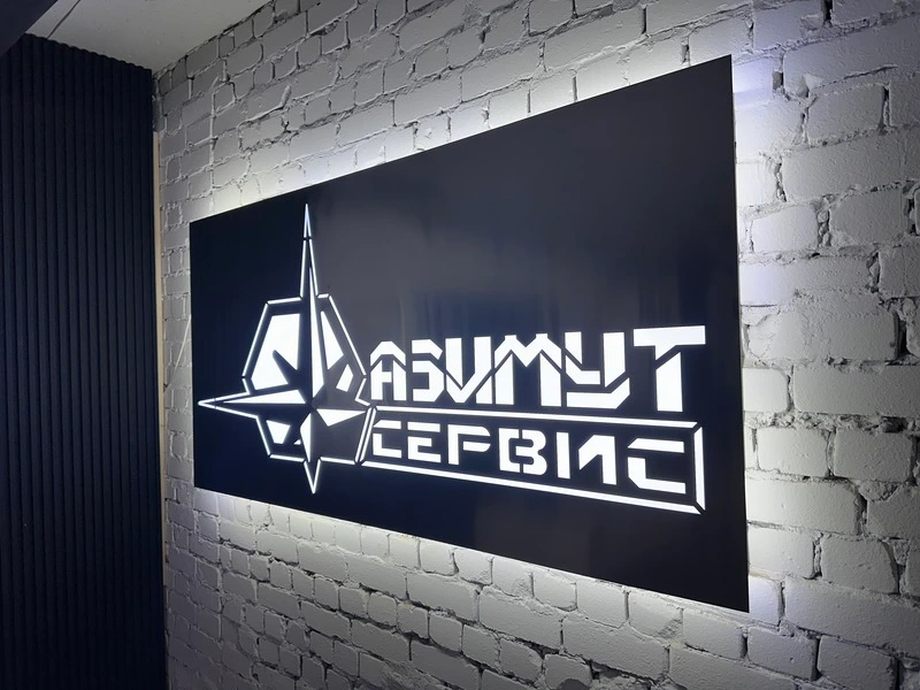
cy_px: 345
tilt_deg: +0.2
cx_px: 460
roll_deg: +1.5
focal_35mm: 24
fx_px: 638
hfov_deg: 71.6
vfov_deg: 56.8
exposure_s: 1/100
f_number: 1.78
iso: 64
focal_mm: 6.86
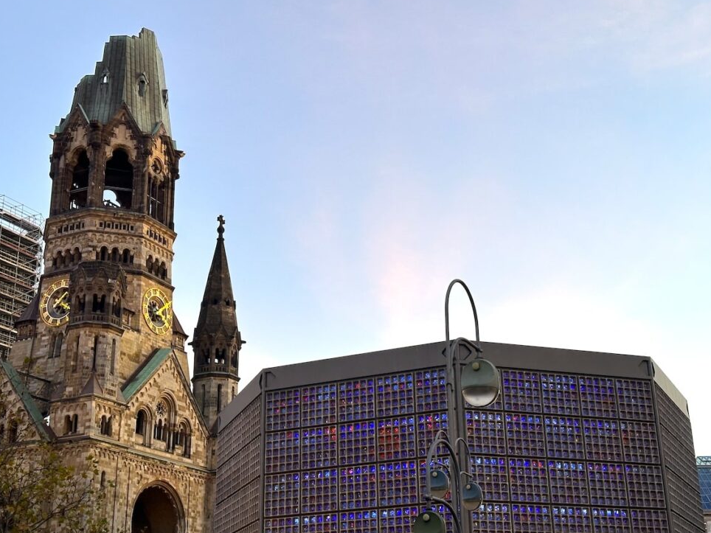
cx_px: 367
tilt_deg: +20.3
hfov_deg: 37.5
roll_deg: +1.3
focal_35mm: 51
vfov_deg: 28.6
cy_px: 273
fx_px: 1048
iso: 80
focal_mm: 6.86
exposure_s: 1/100
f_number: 1.78
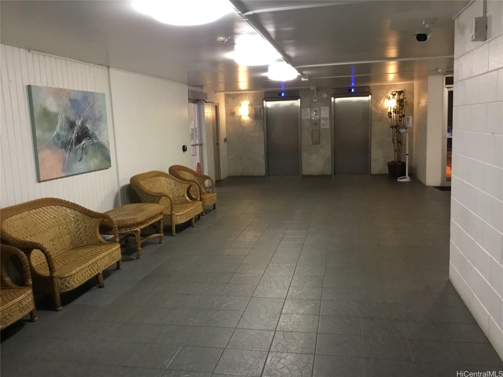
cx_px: 252
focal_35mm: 31
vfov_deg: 45.4
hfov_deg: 58.4
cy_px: 188
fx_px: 450
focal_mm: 3.3
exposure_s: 1/17
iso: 200
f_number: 2.4
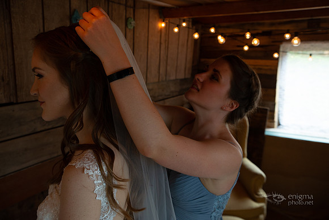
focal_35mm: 35
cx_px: 164
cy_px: 110
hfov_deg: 54.4
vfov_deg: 37.9
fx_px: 320
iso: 800
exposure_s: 1/80
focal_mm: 35
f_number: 7.1
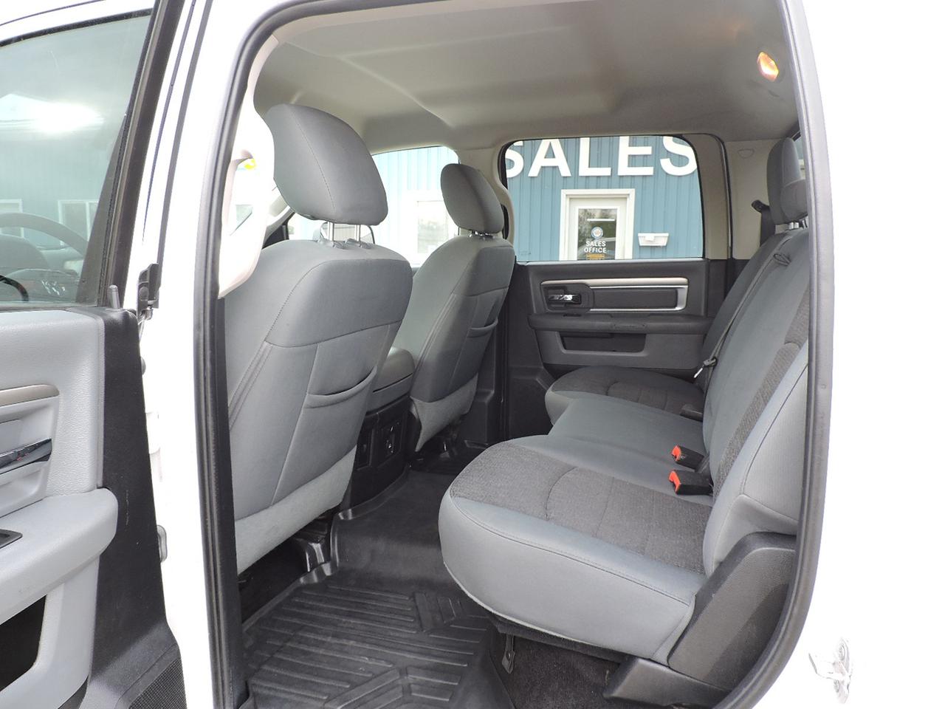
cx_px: 472
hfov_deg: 71.6
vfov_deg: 56.8
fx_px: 655
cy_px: 354
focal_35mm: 24
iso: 100
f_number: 3
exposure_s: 1/50
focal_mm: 4.3
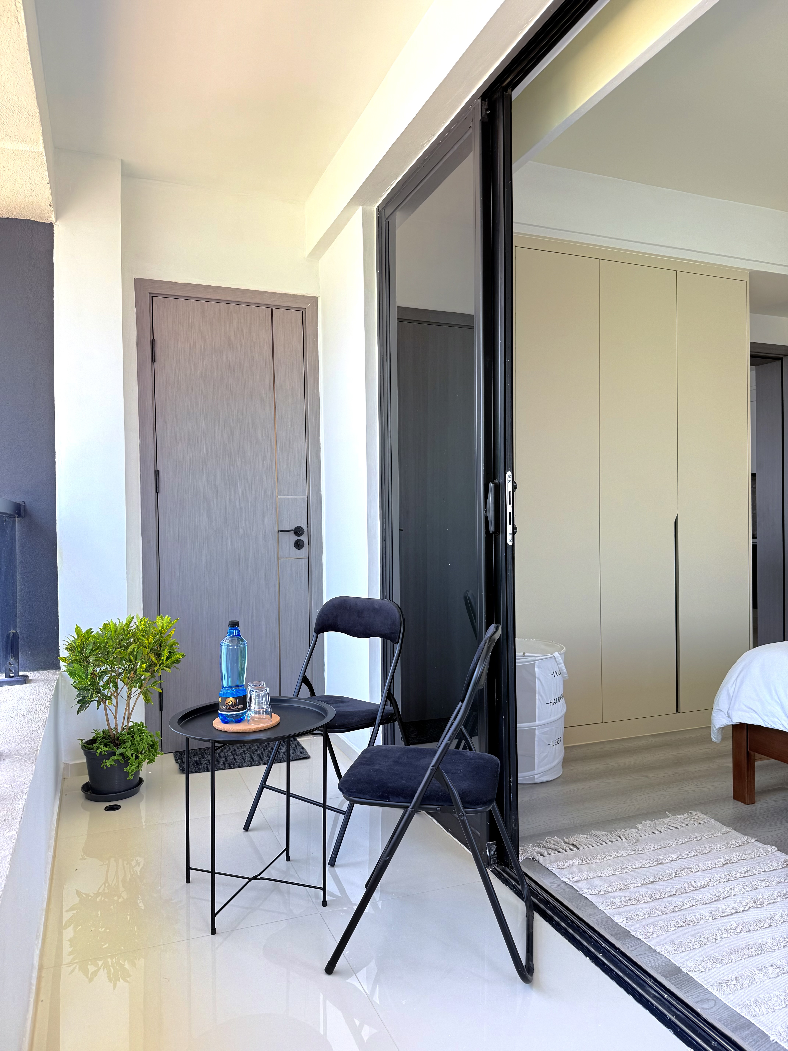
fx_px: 728
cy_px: 526
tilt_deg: +0.4
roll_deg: +0.5
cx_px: 394
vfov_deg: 71.6
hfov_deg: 56.8
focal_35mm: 24
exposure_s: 1/134
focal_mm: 6.76
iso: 64
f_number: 1.78
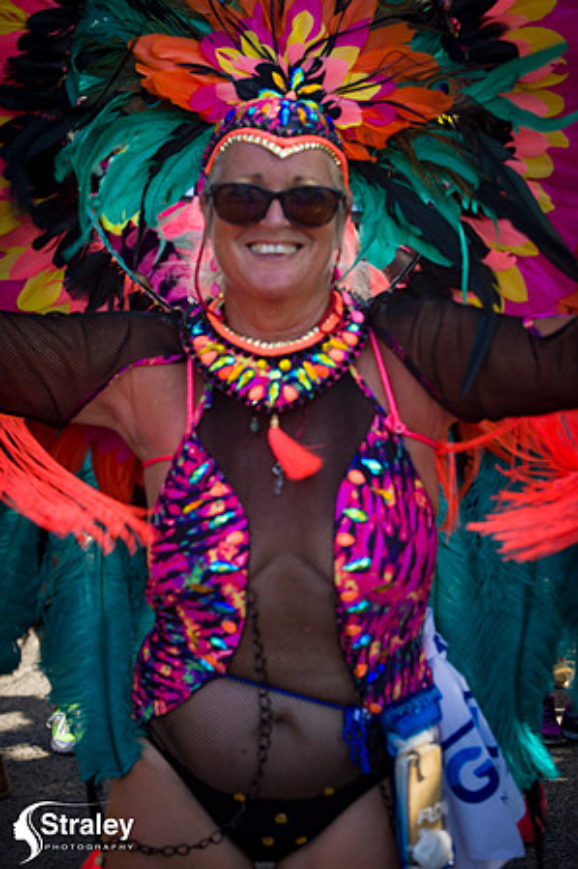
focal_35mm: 70
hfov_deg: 19.4
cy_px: 434
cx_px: 289
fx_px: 1690
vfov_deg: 28.9
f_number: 6.3
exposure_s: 1/200
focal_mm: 70
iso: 100
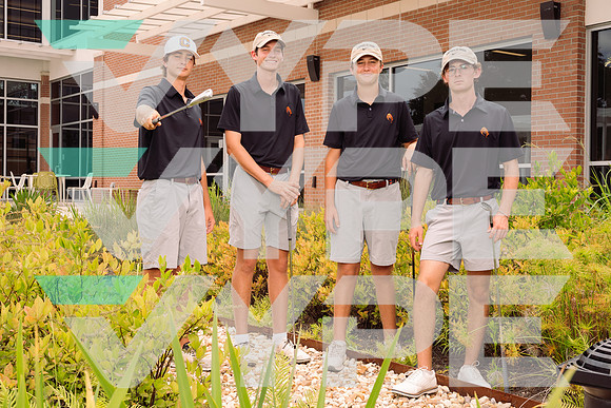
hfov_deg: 41.5
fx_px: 805
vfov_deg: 28.4
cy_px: 190
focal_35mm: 47
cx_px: 282
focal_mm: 44
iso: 100
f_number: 8
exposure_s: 1/200
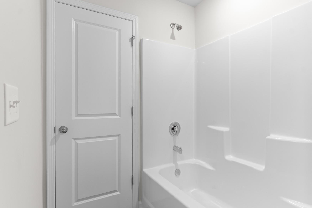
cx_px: 156
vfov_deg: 64.6
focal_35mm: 19
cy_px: 104
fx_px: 165
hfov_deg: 86.9
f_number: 4.8
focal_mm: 13
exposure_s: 1/3
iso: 100
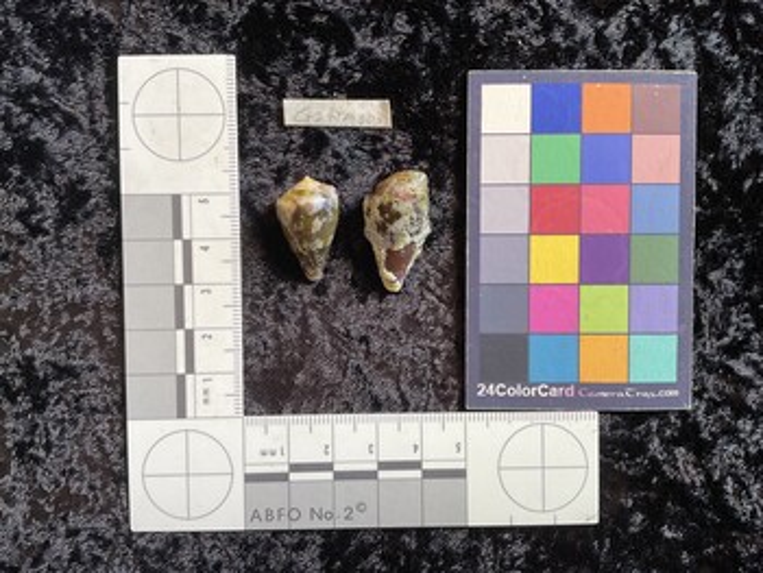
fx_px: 640
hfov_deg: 61.6
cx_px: 382
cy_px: 286
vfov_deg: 48.3
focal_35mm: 29
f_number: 1.8
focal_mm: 3
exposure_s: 1/100
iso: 40
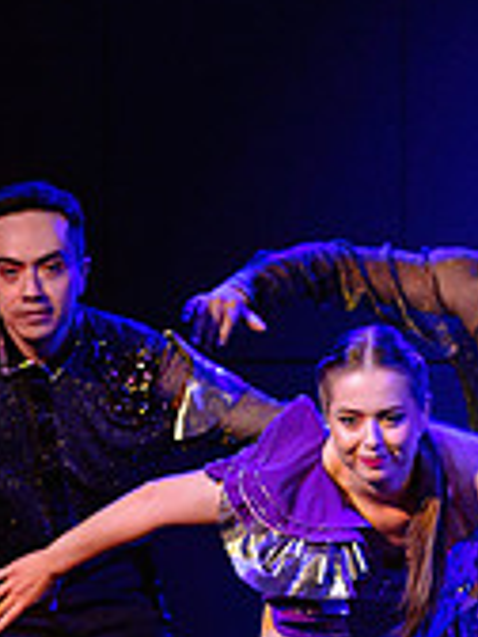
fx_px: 9169
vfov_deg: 4.0
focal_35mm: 498
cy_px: 586
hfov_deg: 3.0
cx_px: 565
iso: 1600
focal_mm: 150
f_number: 2.8
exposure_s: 1/200
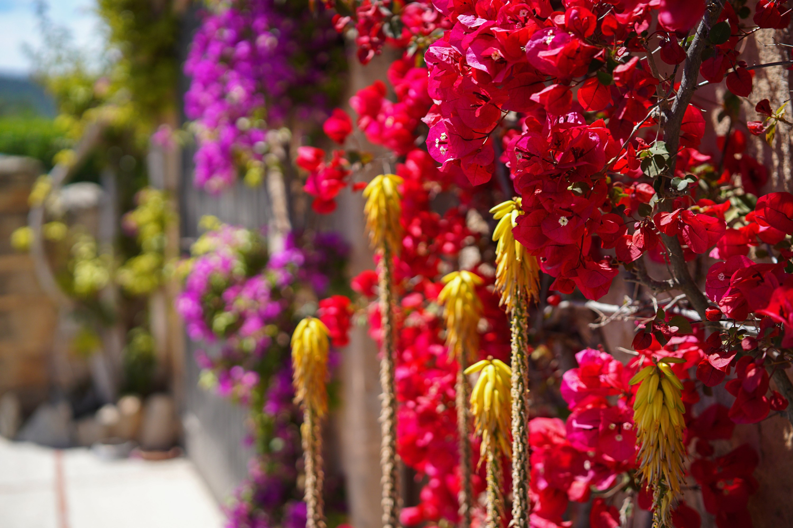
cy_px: 264
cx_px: 396
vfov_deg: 24.6
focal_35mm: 55
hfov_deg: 36.3
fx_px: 1211
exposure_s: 1/3200
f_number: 3.2
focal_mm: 55
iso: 500
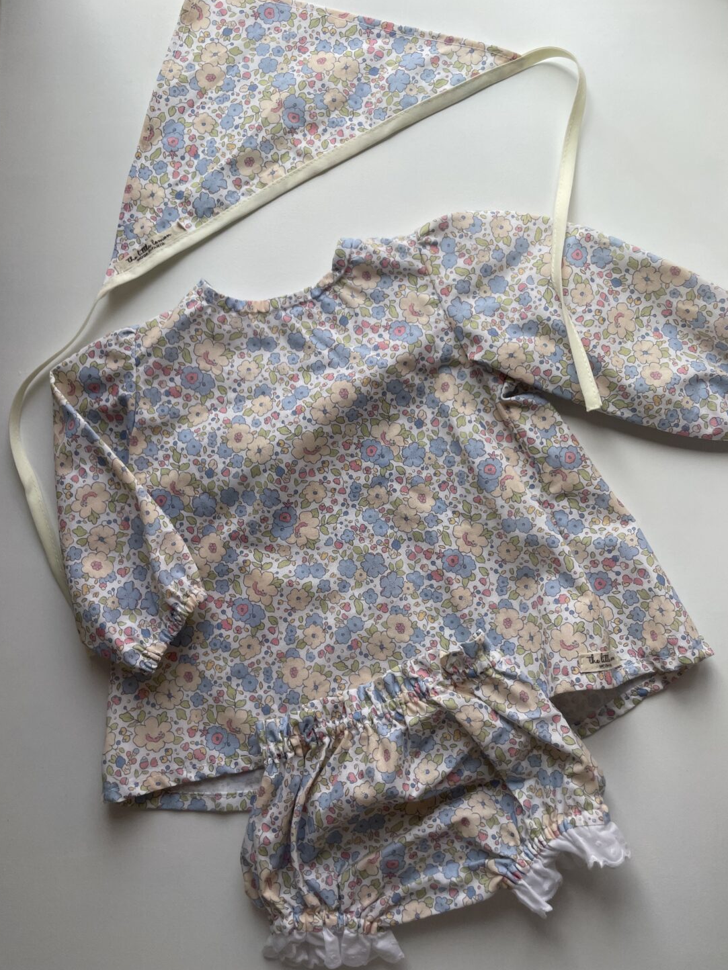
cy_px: 469
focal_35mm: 27
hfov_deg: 51.4
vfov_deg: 65.3
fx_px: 757
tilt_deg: -84.2
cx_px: 368
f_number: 1.6
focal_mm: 4.2
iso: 32
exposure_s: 1/932
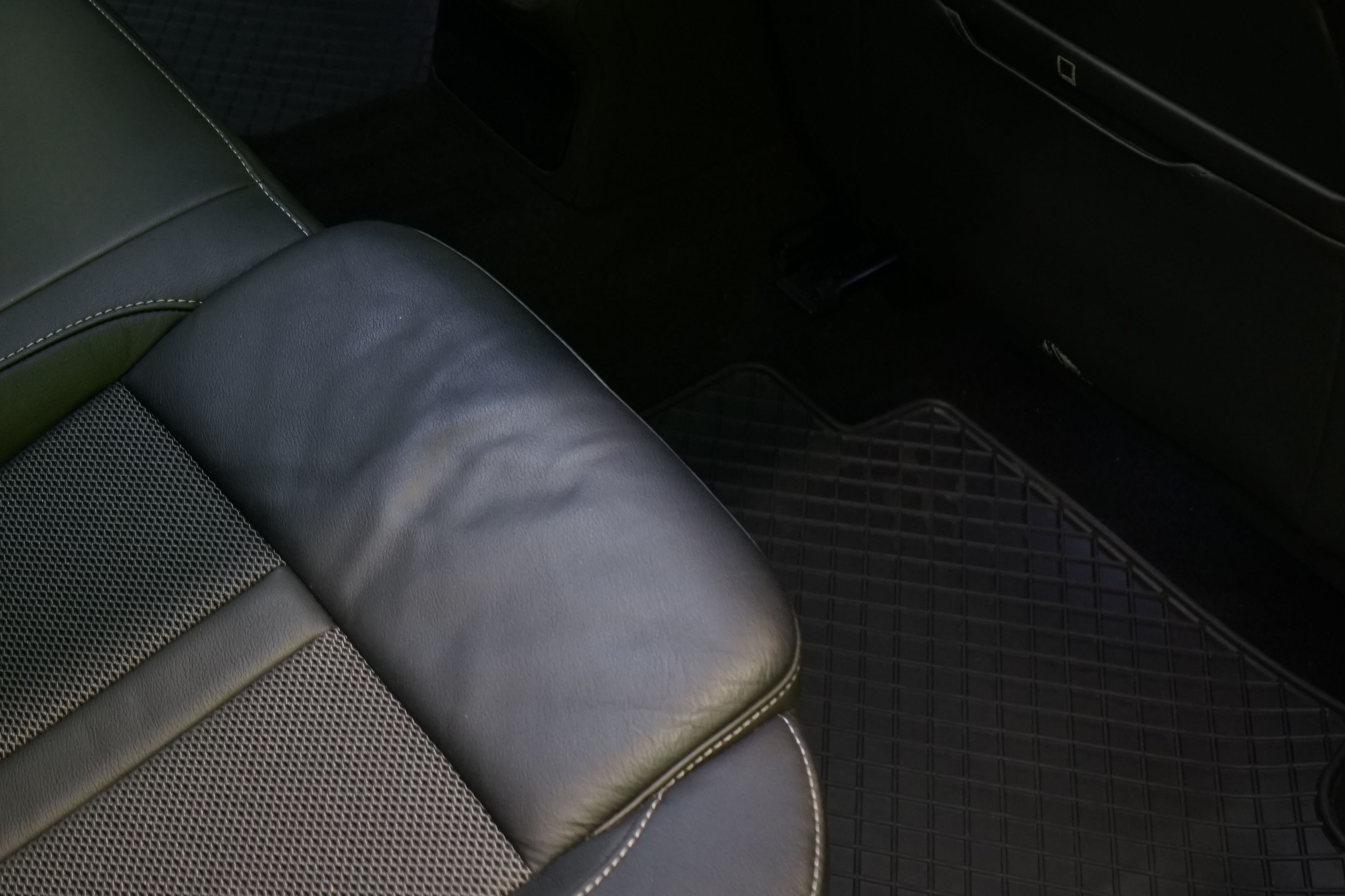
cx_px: 241
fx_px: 2055
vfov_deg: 24.5
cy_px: 297
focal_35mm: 55
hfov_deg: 34.9
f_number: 5
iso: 1250
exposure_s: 1/20
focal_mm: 30
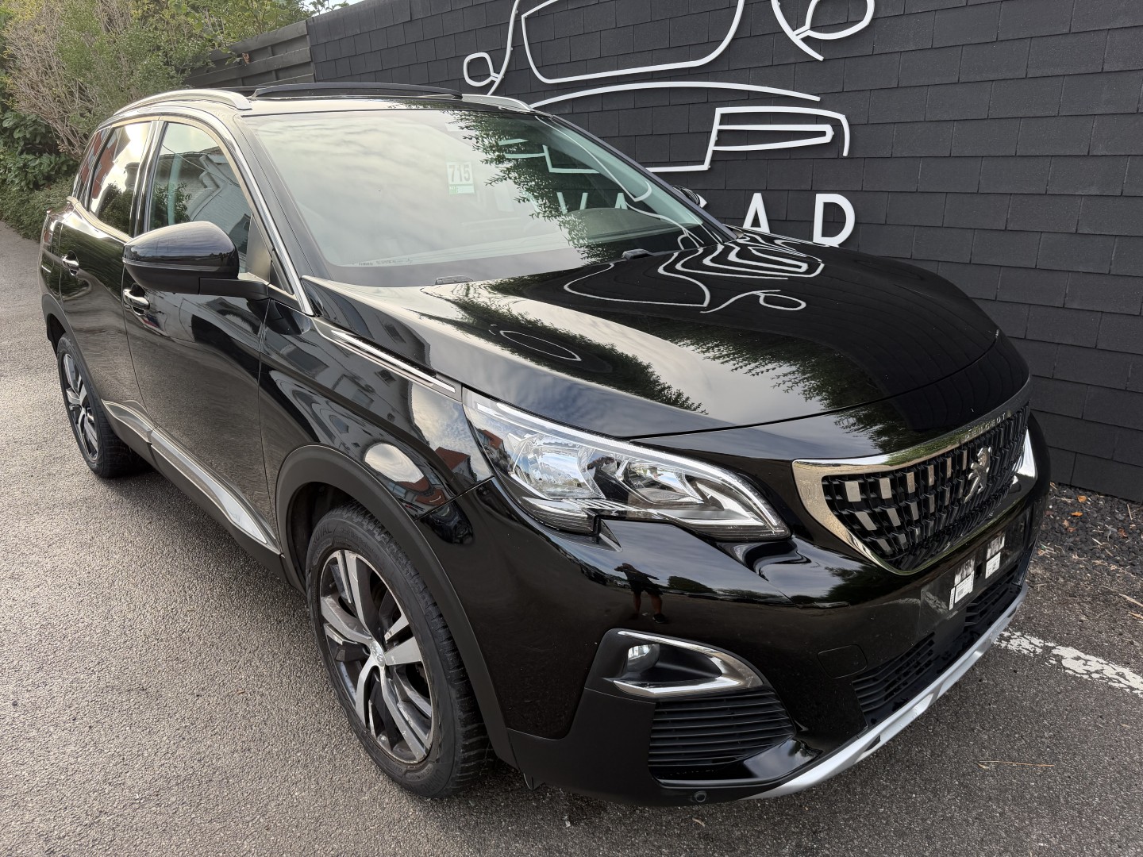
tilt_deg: -18.9
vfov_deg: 56.8
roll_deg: +2.2
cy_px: 428
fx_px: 792
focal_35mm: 24
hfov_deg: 71.6
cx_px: 572
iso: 100
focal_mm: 6.76
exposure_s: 1/450
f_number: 1.78
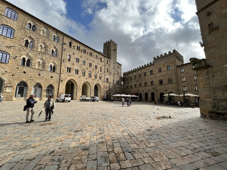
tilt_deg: +8.2
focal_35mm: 13
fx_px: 85
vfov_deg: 89.9
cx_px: 114
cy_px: 85
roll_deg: +0.0
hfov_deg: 106.2
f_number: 1.8
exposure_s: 1/1193
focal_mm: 1.57
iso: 32
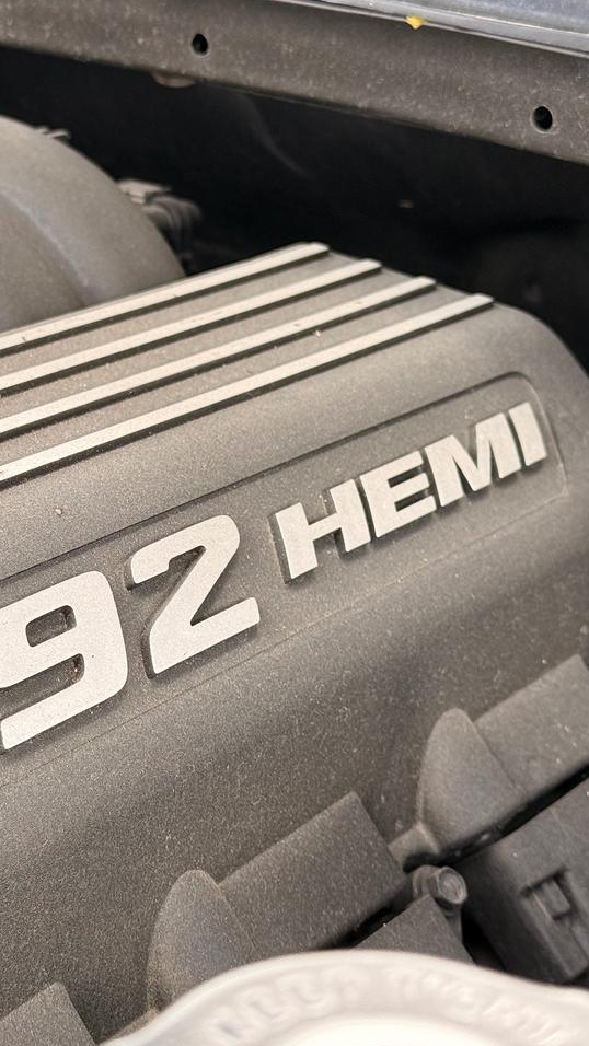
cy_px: 523
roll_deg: -0.7
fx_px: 1943
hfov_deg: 17.0
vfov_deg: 30.1
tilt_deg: -21.4
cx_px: 70
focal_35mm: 70
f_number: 1.78
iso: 50
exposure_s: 1/121
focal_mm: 6.76
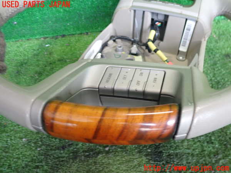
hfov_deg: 60.0
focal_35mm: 30
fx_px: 200
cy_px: 86
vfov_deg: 46.8
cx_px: 116
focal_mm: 5.4
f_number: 2.3
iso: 200
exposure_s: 1/40
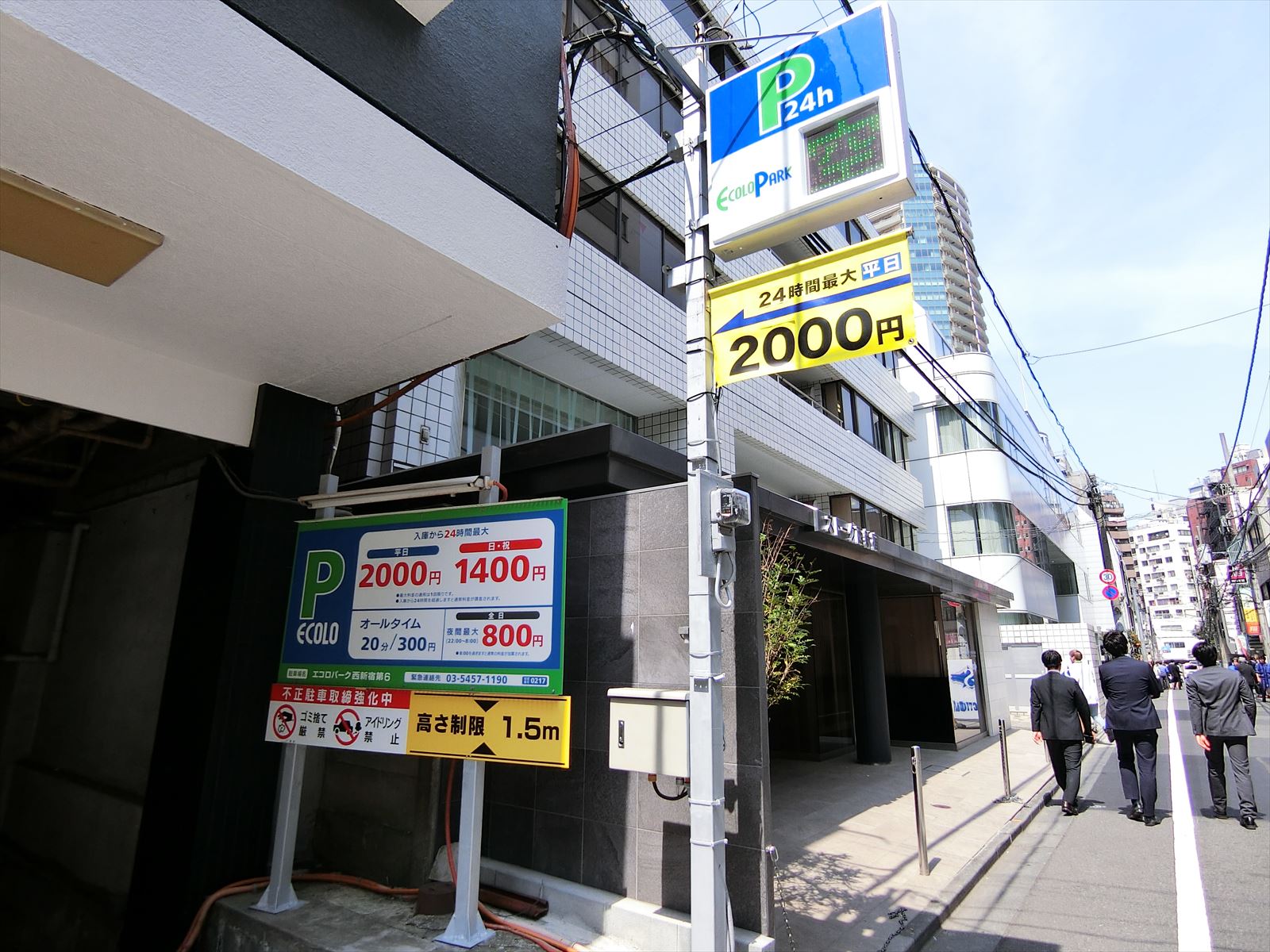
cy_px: 476
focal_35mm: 19
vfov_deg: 68.7
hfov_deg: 84.7
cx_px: 635
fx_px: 697
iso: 80
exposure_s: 1/500
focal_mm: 4.06
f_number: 2.7
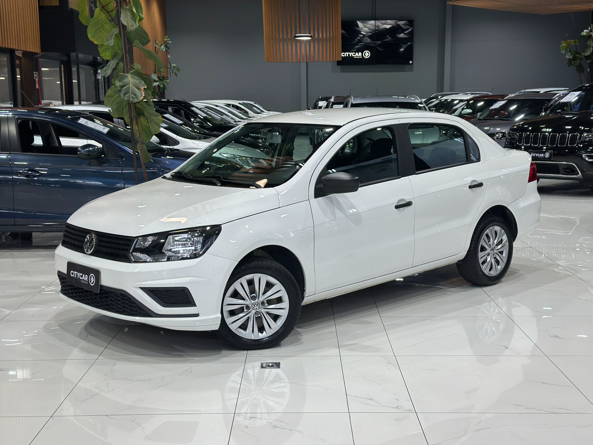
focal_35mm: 48
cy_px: 222
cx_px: 296
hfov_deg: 39.7
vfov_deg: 30.3
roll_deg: +0.2
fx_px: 822
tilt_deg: -9.2
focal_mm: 6.86
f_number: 1.78
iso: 100
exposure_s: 1/120
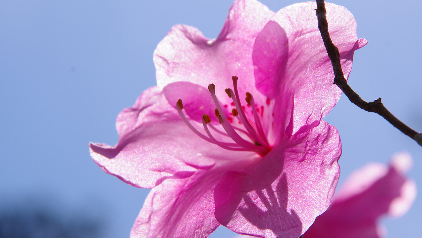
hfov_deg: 8.0
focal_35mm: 269
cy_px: 118
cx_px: 248
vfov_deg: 4.5
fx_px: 3010
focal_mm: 135
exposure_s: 1/640
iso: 200
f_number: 10
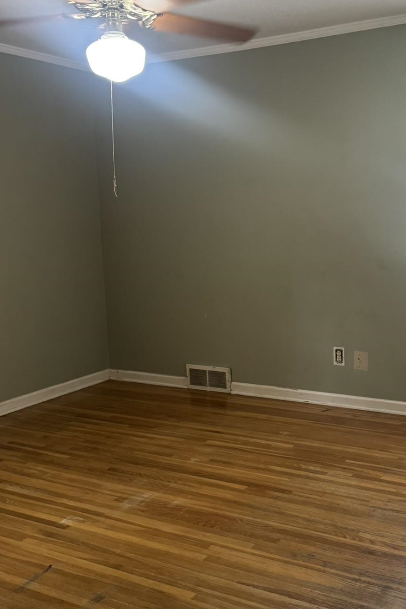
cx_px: 295
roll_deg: +2.9
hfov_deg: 33.6
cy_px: 279
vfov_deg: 49.5
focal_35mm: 39
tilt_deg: -5.3
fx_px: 660
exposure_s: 1/60
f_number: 1.78
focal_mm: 6.76
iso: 320
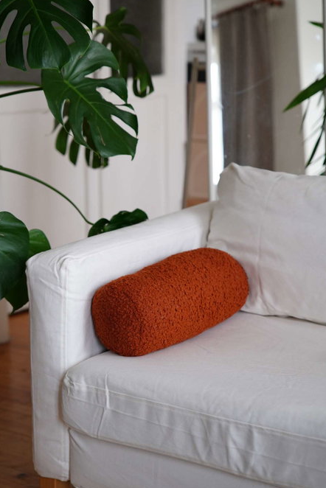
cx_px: 158
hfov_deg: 18.4
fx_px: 1004
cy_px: 248
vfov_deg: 27.3
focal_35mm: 74
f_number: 3.2
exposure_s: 1/125
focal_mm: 70
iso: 1250
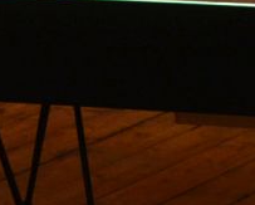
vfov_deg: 4.6
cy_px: -438
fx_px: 2411
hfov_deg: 6.0
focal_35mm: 319
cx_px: 36
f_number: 4.5
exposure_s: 1/15
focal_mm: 24
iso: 800
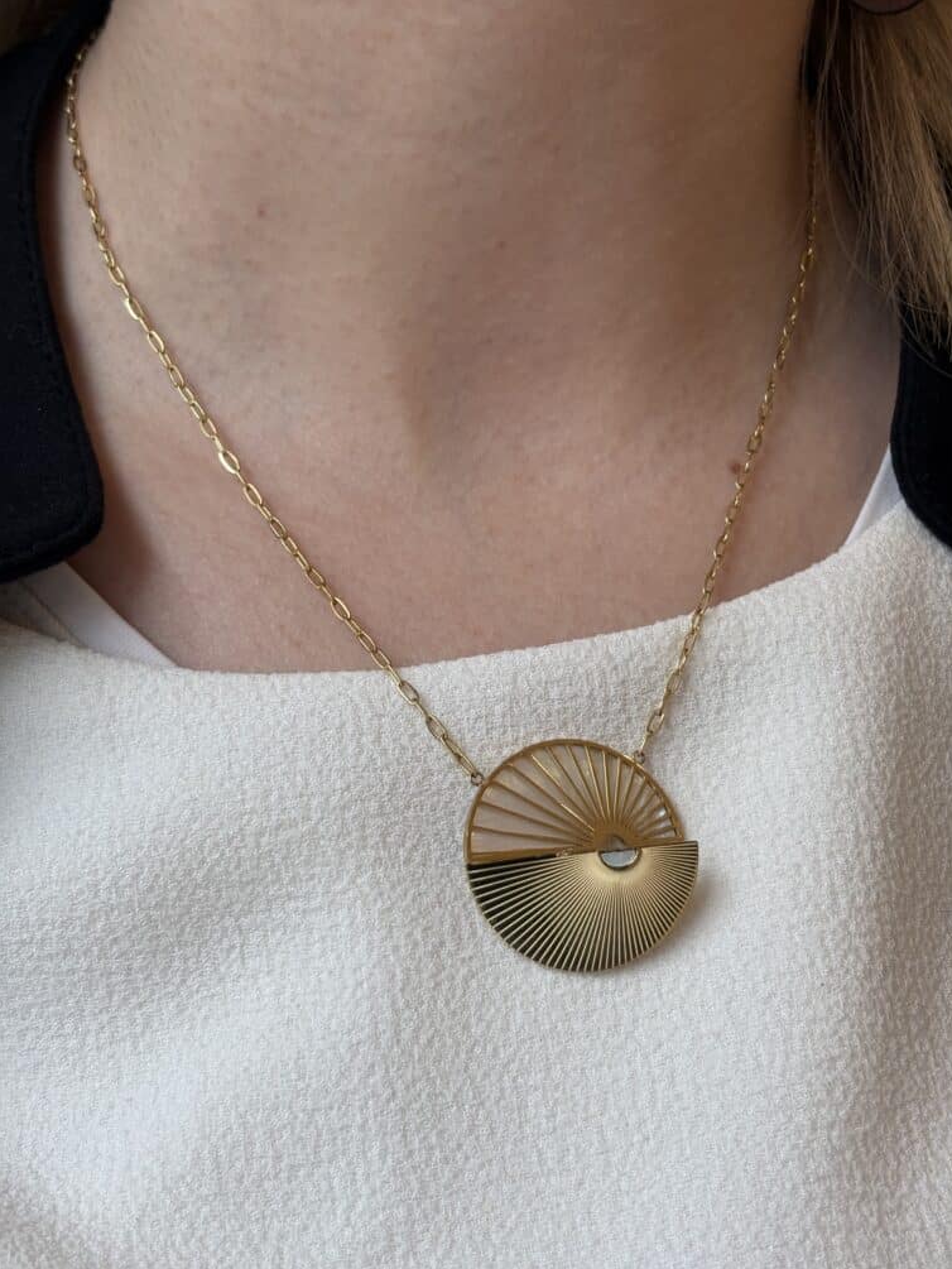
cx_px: 482
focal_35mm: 53
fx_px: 1943
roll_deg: -1.7
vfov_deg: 36.2
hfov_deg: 27.5
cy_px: 625
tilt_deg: -10.1
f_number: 1.6
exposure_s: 1/193
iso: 32
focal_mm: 5.96
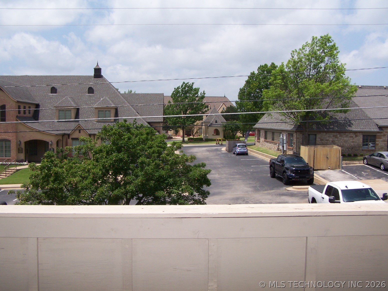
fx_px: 426
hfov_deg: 49.0
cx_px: 194
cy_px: 146
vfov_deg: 37.7
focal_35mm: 38
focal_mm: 6.3
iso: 80
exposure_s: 1/1000
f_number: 4
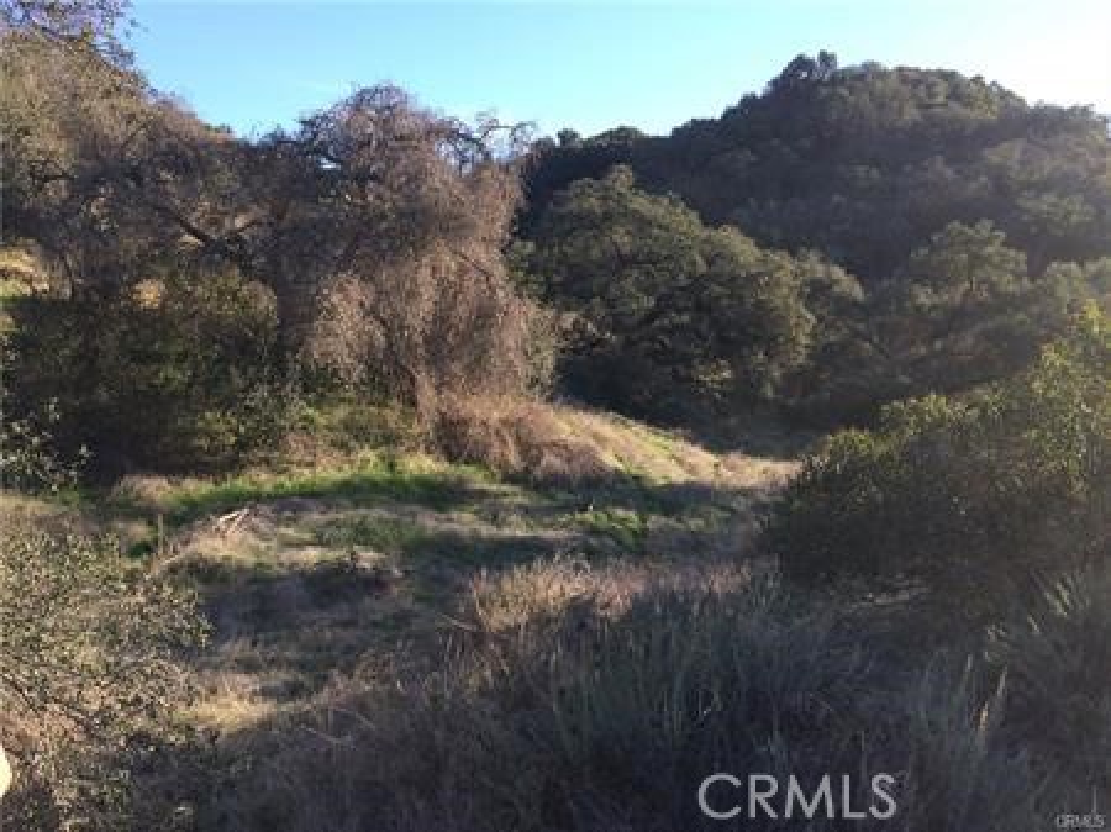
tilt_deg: -8.0
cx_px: 556
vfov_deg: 48.2
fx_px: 930
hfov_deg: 61.7
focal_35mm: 29
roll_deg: +2.9
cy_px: 416
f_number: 2.2
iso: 32
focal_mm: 4.15
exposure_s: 1/519
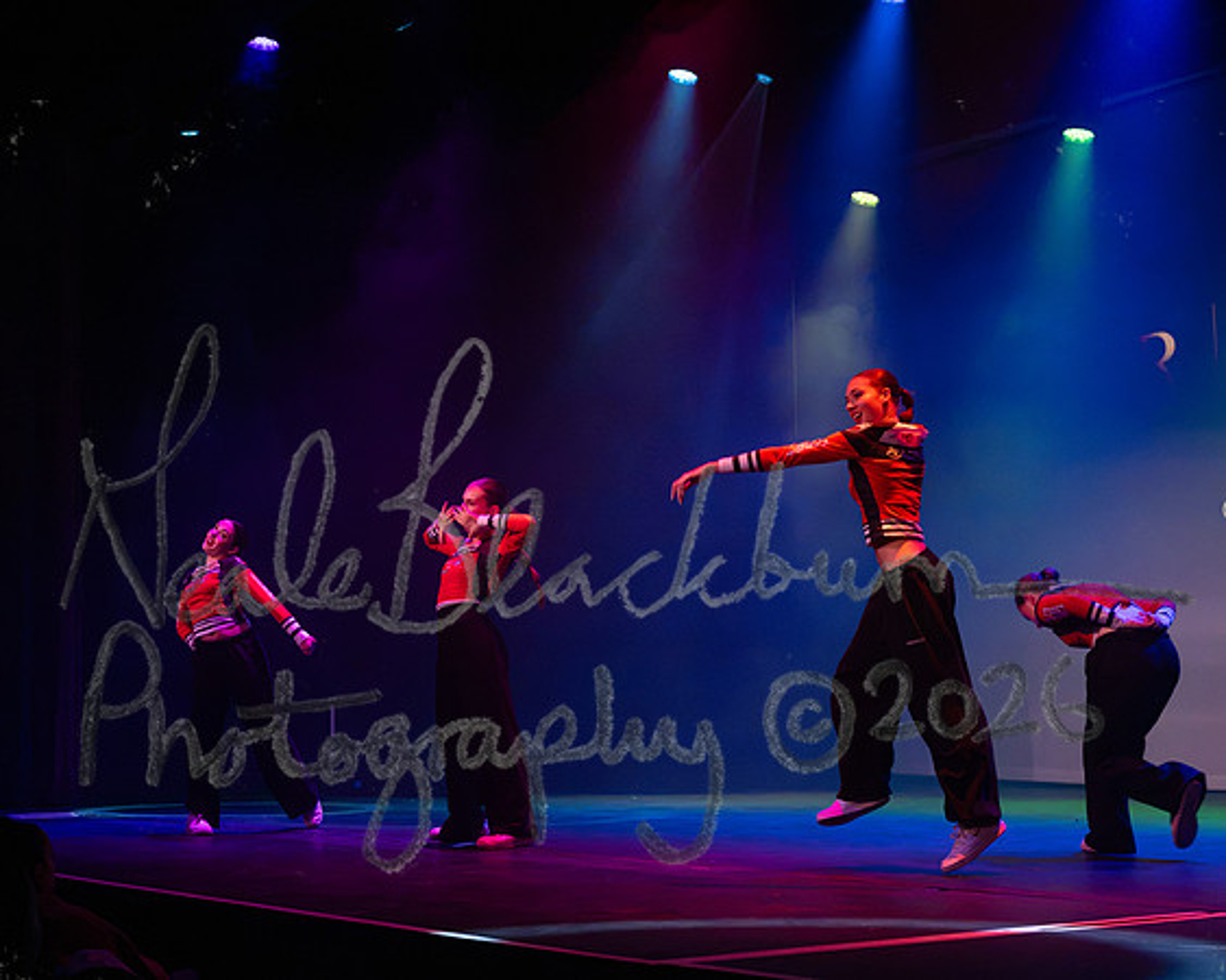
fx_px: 2044
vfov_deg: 27.0
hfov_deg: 33.3
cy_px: 490
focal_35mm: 56
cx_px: 529
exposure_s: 1/400
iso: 6400
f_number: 5
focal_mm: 50
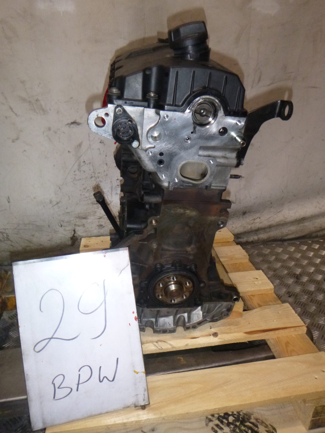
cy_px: 216
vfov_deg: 69.4
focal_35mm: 25
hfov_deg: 54.9
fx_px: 313
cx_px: 162
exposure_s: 1/125
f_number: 3.9
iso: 400
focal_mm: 4.5
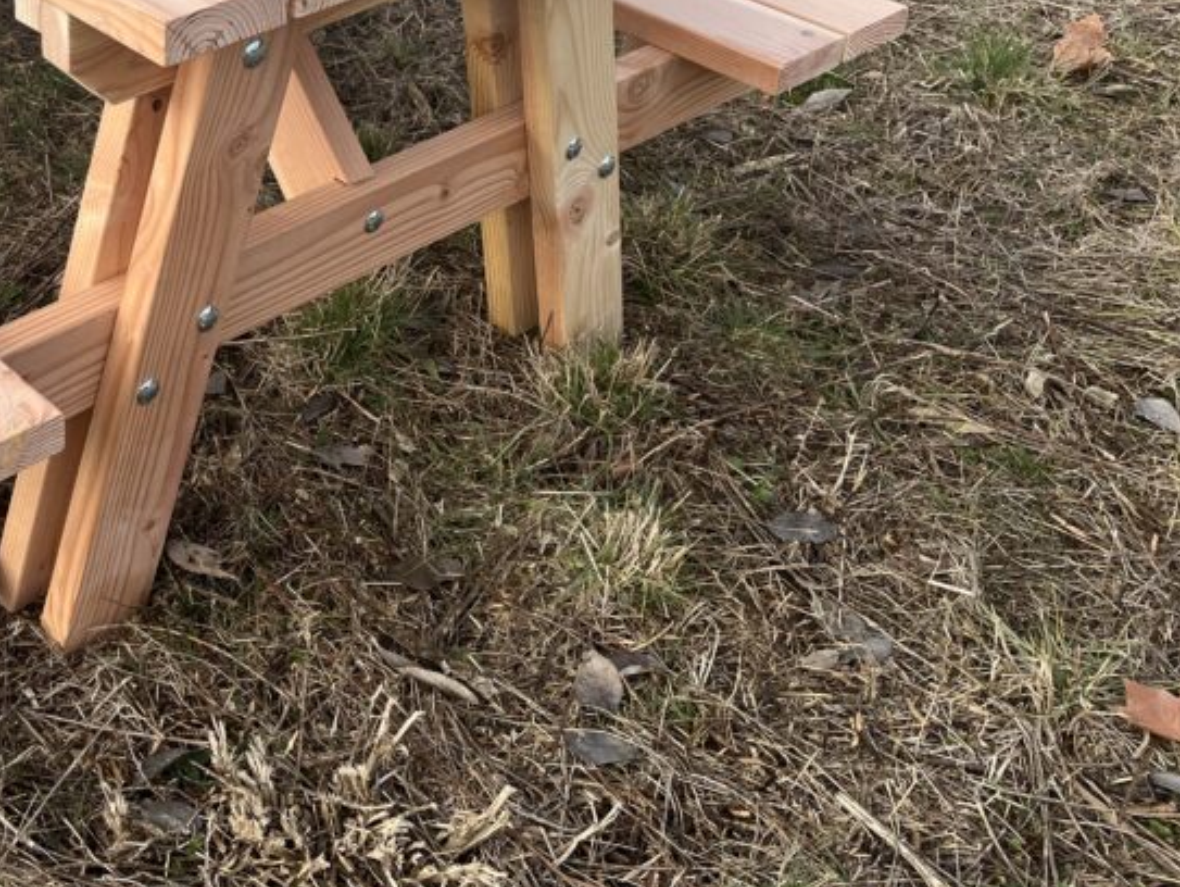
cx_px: 83
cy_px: 83
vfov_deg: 28.5
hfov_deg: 36.1
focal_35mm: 49
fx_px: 1671
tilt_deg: -25.5
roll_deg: -0.9
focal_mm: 5.1
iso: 50
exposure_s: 1/1647
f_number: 1.6
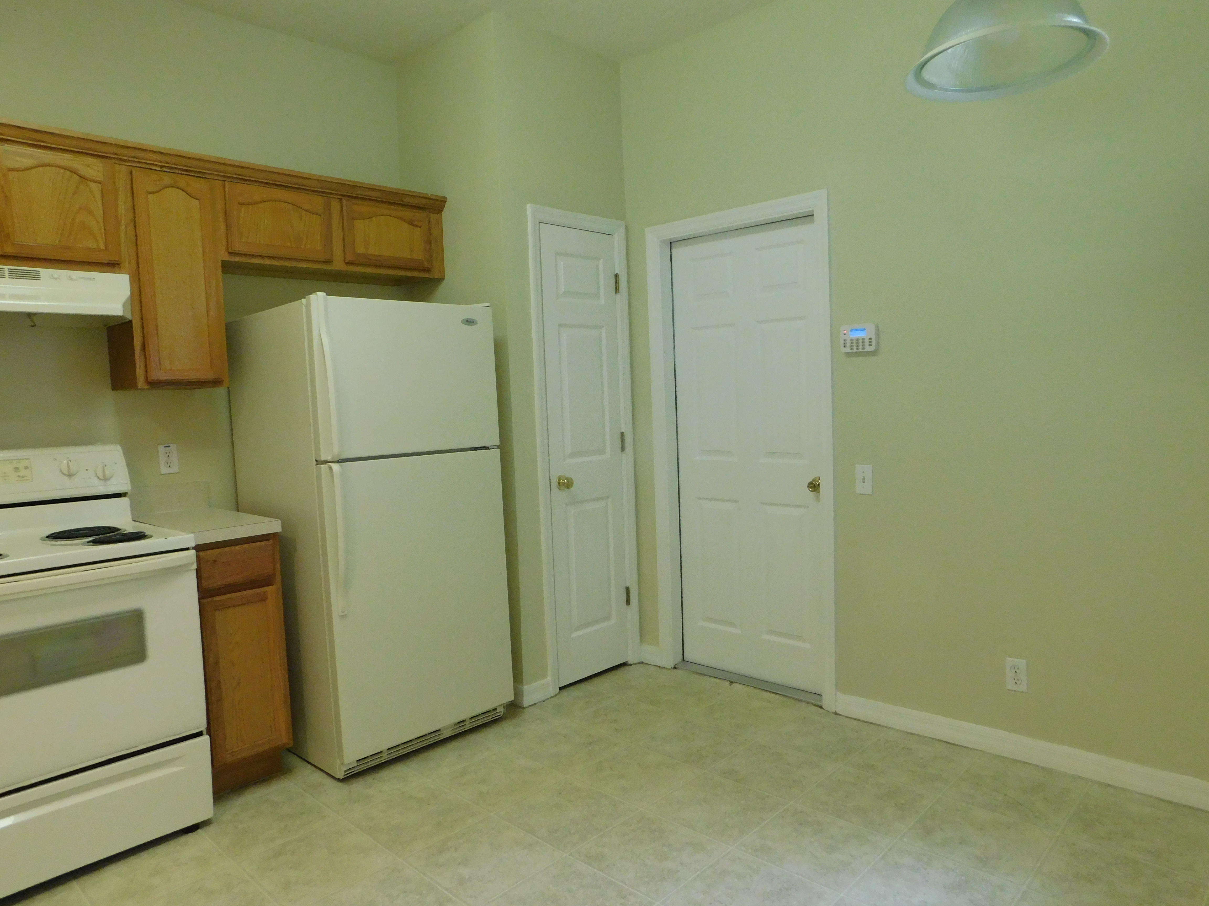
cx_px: 604
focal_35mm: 23
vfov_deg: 58.9
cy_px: 453
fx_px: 803
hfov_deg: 73.9
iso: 400
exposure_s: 1/30
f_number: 3
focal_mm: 4
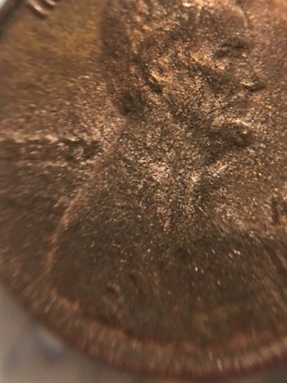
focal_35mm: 45
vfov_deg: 41.4
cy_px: 121
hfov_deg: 32.0
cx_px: 181
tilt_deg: -84.3
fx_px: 497
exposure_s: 1/15
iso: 50
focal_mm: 4.15
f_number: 2.2
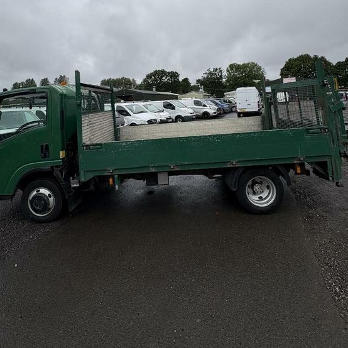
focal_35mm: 20
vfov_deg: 69.8
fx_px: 227
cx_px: 158
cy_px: 86
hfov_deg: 74.7
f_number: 2.2
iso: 50
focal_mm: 2.22
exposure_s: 1/2208
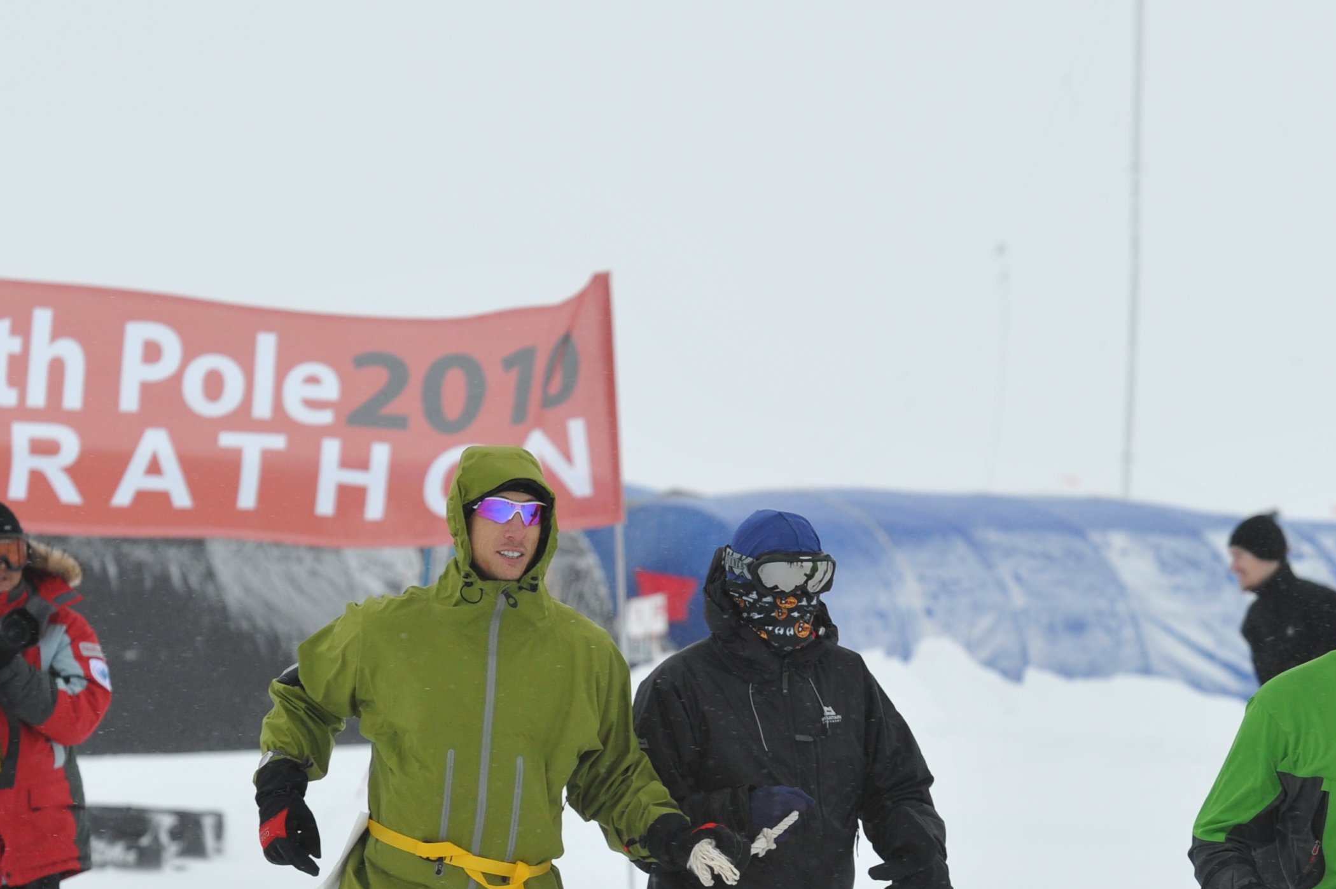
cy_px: 829
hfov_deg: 9.1
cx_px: 774
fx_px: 8418
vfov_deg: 6.0
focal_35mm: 227
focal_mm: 112
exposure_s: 1/1000
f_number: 4.5
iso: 800
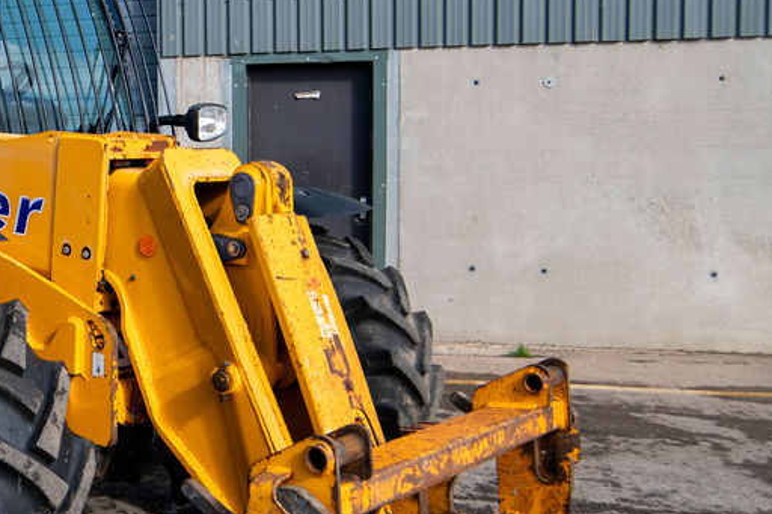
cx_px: -18
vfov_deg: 26.0
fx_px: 1115
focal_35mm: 52
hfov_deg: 34.4
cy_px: 247
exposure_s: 1/1250
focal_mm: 21
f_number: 5
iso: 250
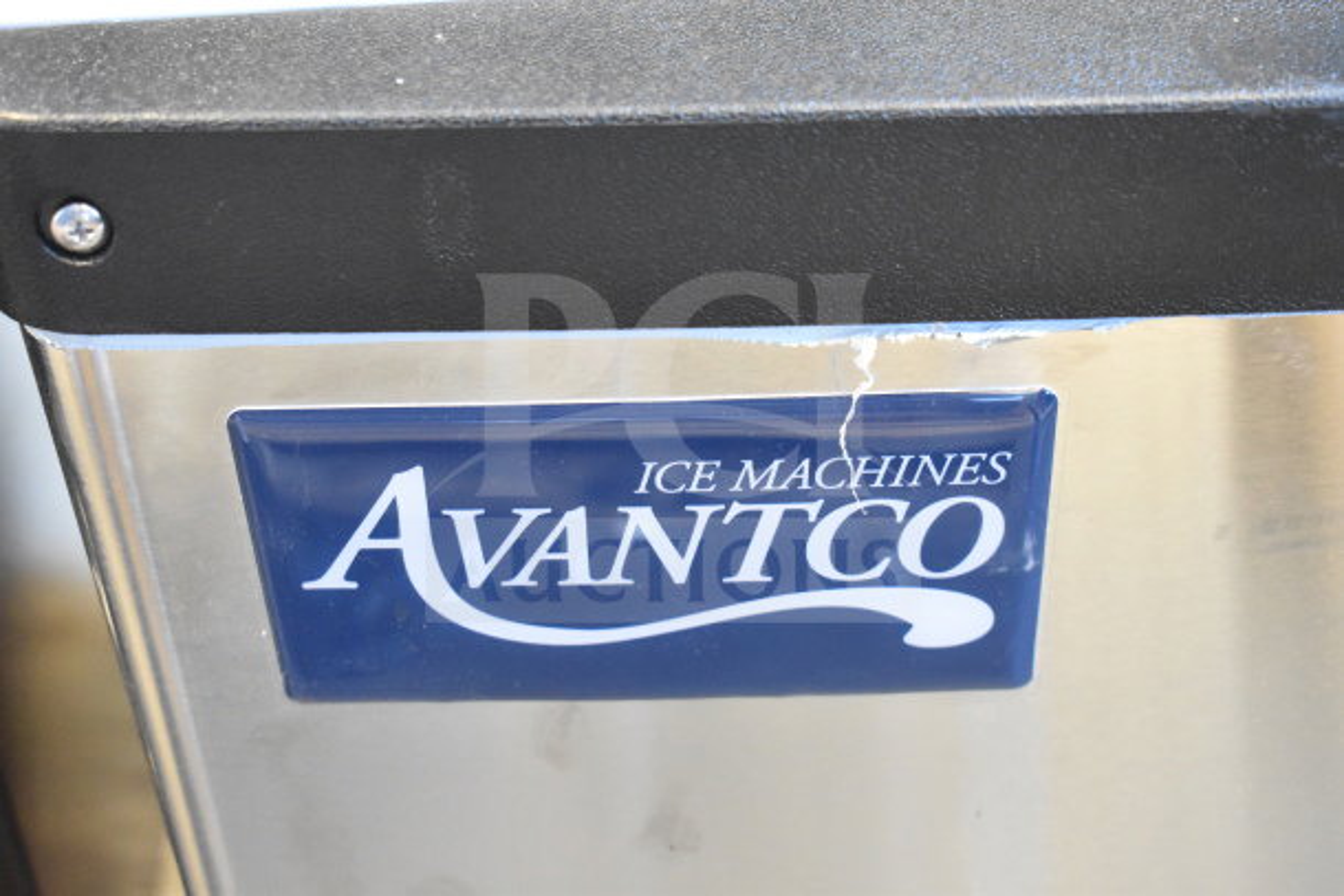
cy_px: 448
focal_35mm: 57
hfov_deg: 35.0
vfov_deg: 23.8
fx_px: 2128
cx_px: 672
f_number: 4.8
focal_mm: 38
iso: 7200
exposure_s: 1/60
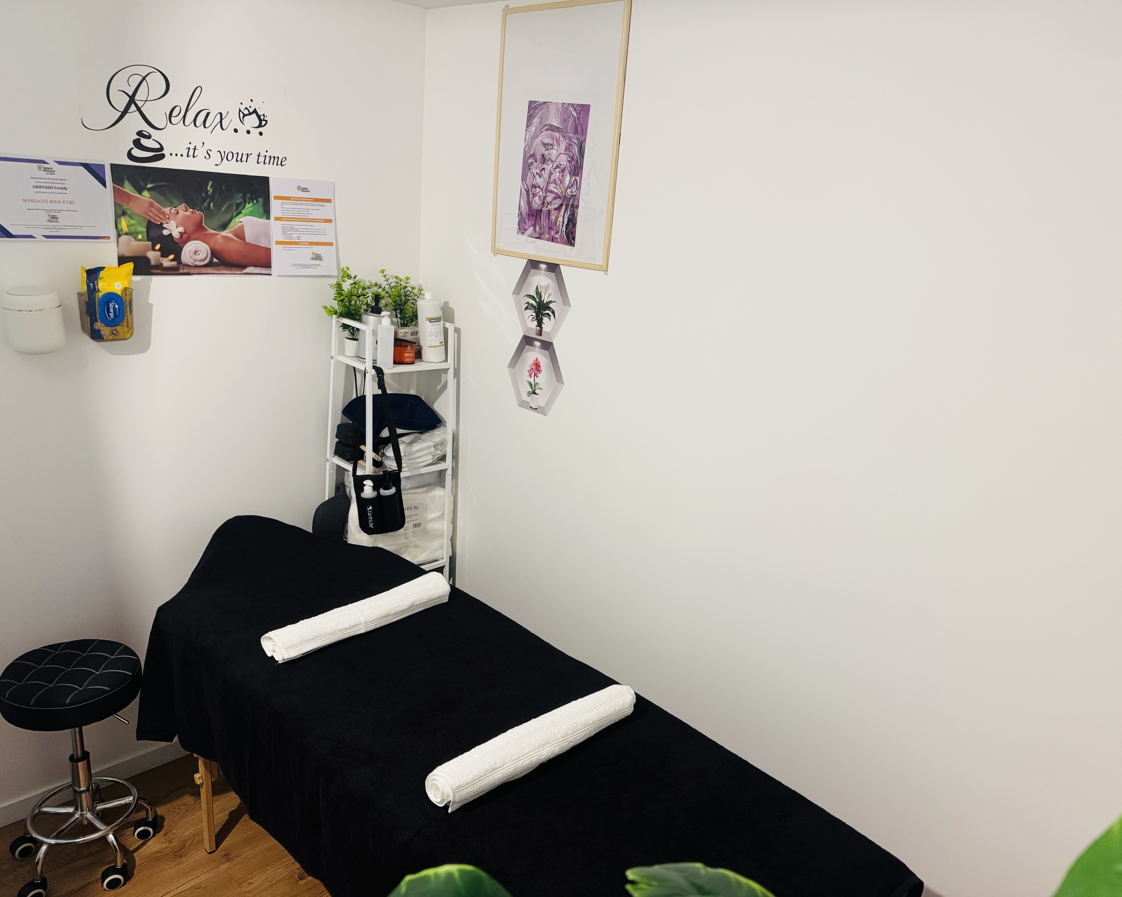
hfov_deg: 68.0
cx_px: 591
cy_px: 448
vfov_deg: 56.8
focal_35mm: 25
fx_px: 830
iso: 320
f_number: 1.78
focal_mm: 6.76
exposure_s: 1/50
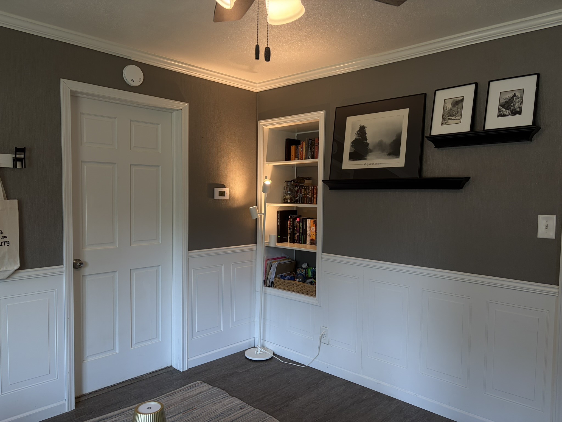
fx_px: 422
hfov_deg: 67.3
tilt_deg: -2.8
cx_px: 281
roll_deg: +0.1
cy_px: 211
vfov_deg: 53.1
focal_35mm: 26
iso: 80
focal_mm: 5.96
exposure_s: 1/120
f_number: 1.6
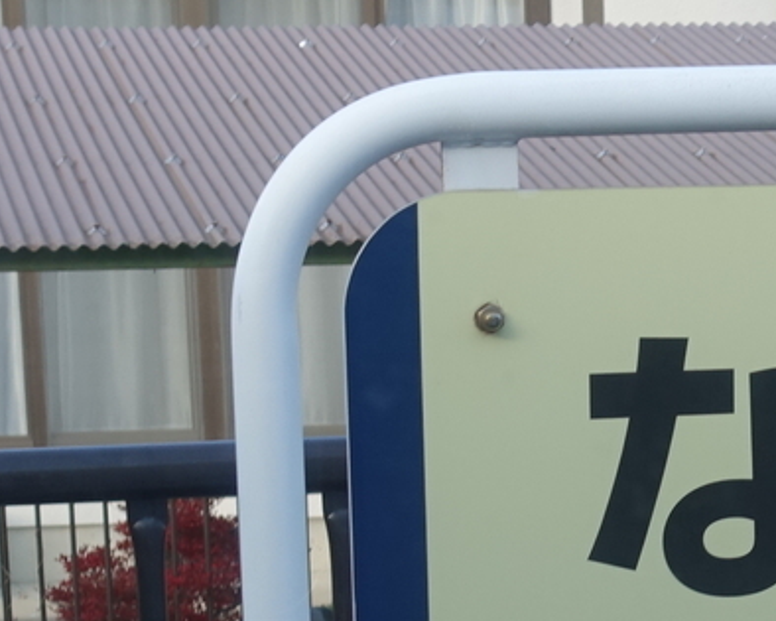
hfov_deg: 11.7
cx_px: 1032
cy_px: 821
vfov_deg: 9.5
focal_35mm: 160
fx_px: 3674
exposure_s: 1/125
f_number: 4
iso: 125
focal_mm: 15.31
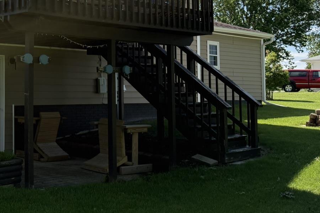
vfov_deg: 23.6
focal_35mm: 57
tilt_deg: +3.7
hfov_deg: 32.6
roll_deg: -0.5
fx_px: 507
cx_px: 11
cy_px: 57
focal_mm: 6.76
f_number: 1.78
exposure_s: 1/4167
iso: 100
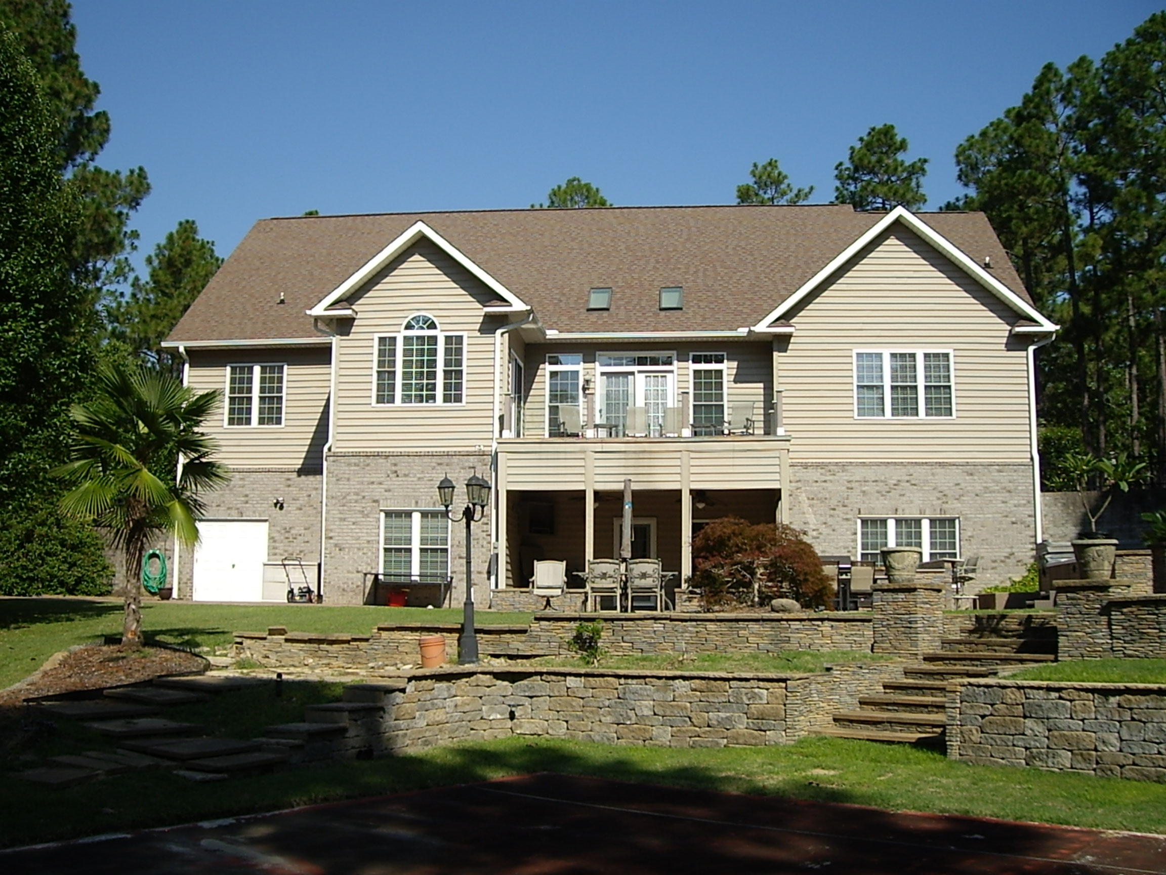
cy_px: 438
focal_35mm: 38
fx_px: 1280
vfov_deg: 37.7
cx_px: 583
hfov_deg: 49.0
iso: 50
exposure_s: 1/400
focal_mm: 6.2
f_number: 4.3
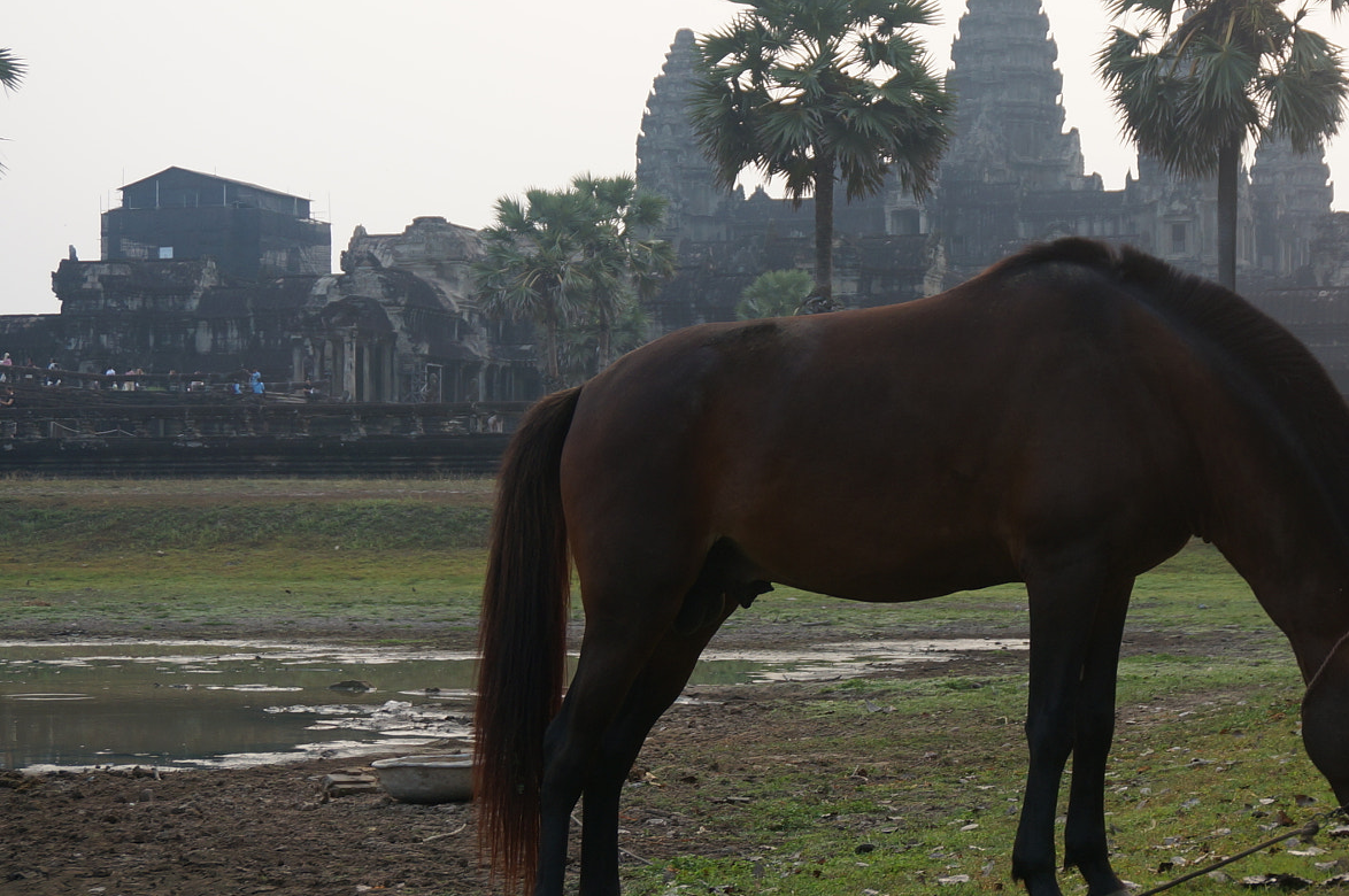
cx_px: 965
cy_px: 558
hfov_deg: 26.5
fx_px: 2840
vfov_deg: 17.9
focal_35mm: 76
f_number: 4.5
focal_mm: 29
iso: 125
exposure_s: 1/160
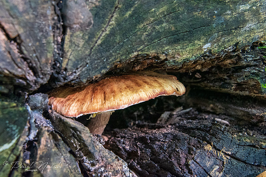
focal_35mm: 72
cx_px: 133
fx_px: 532
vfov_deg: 18.9
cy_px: 88
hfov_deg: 28.1
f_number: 10
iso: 8000
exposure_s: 1/125
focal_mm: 72
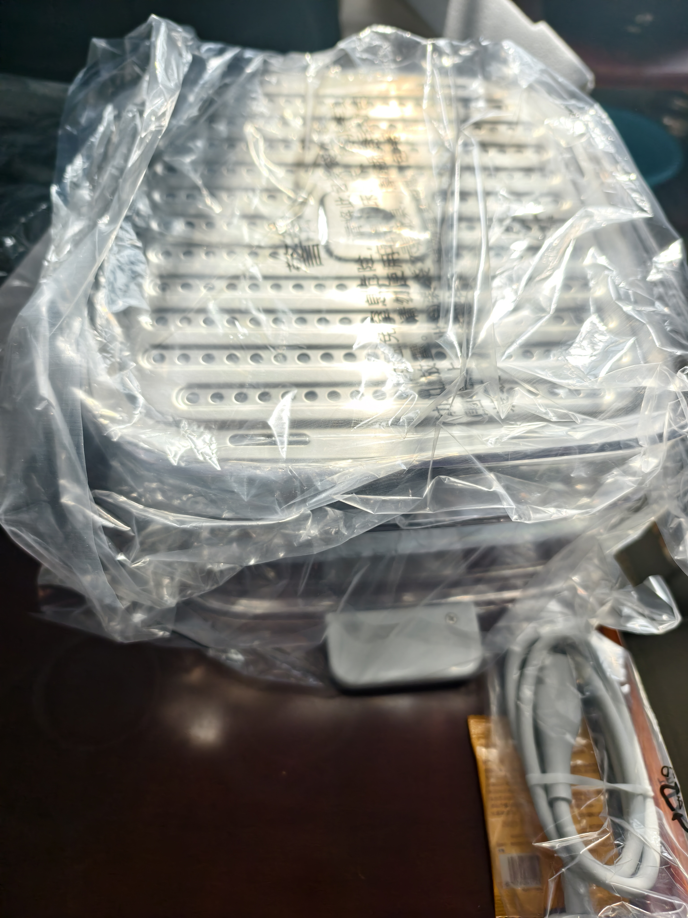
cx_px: 344
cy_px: 459
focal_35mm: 23
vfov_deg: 73.9
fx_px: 610
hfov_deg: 58.9
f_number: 1.57
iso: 277
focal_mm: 6.54
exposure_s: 1/1252
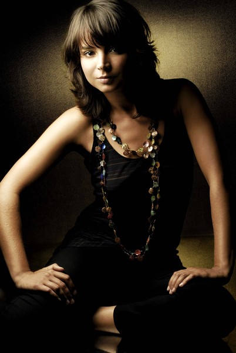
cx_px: 118
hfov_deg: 18.2
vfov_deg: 27.0
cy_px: 176
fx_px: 735
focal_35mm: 75
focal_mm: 50
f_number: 11
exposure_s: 1/60
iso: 100
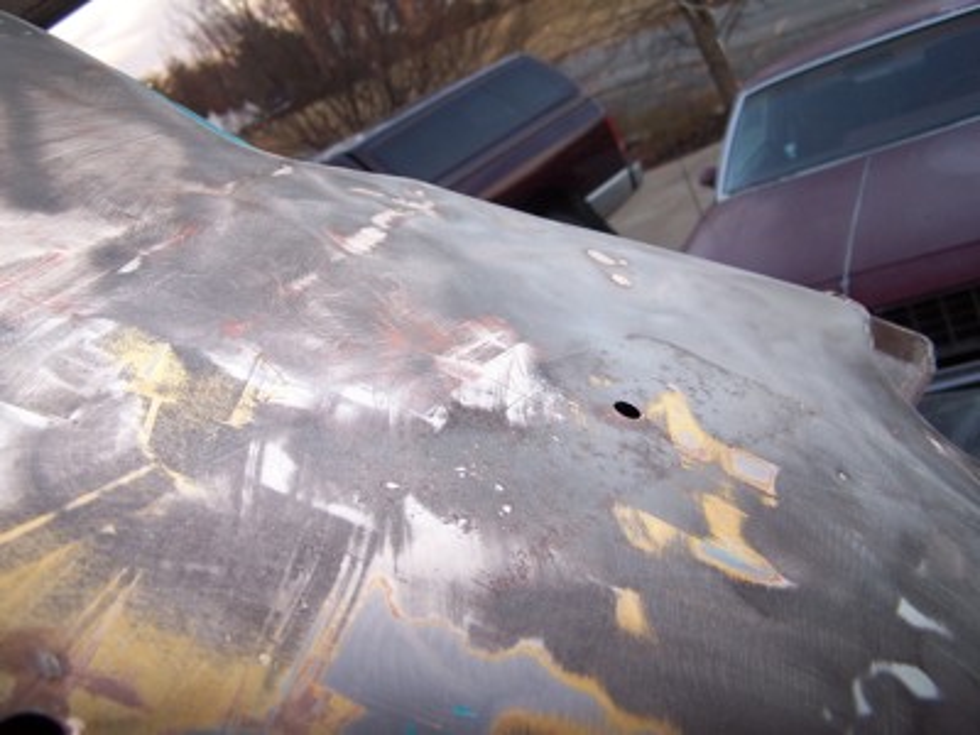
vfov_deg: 37.7
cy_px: 368
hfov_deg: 49.0
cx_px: 490
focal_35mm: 38
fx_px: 1076
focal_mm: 6.3
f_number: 2.8
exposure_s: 1/60
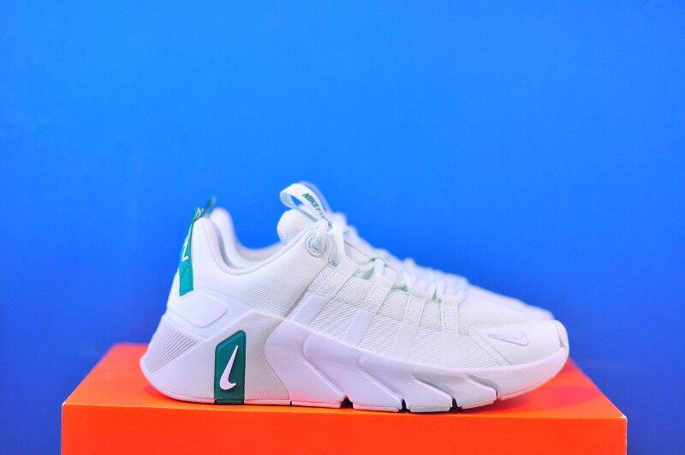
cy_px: 228
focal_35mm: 75
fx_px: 1425
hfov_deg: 27.0
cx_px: 342
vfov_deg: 18.1
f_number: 2
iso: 250
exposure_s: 1/320
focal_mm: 50
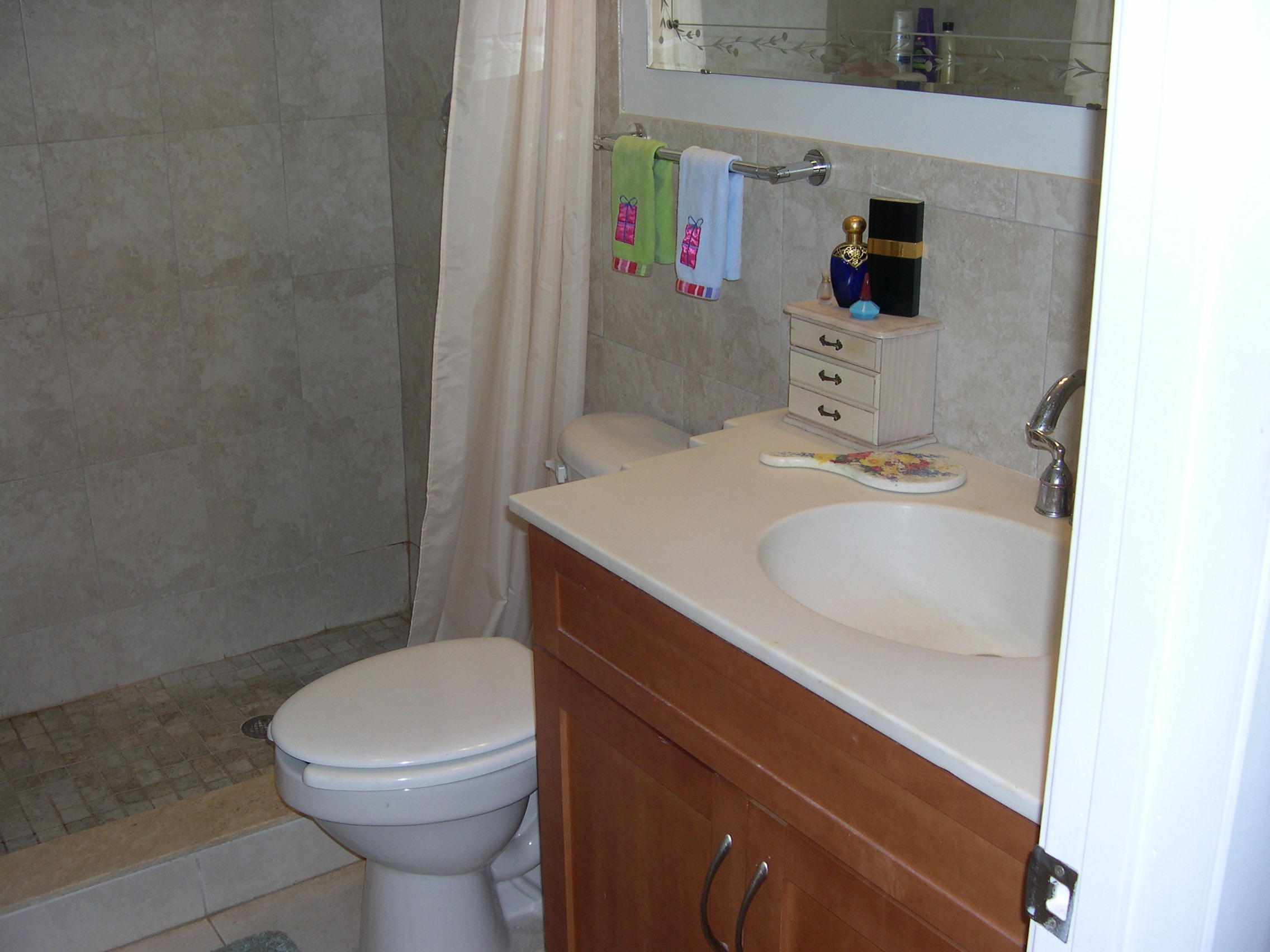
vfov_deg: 37.7
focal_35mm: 38
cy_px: 476
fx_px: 1394
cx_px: 635
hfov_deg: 49.0
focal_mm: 8
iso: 100
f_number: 2.8
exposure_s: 1/60
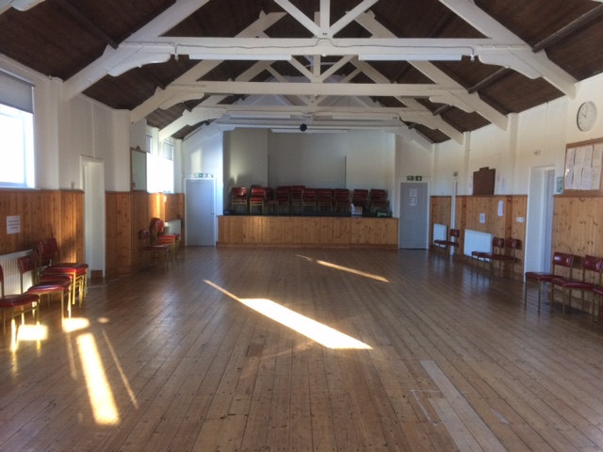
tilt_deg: -4.7
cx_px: 302
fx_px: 505
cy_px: 226
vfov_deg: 48.2
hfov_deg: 61.7
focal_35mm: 29
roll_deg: -0.7
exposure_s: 1/33
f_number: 2.2
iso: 80
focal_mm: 4.15
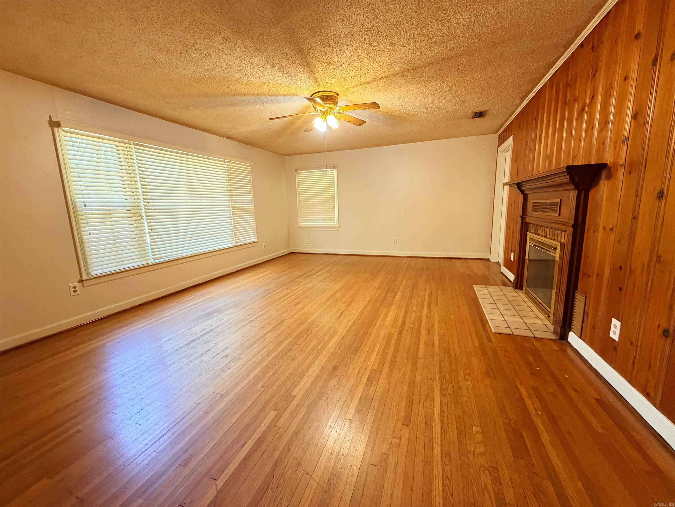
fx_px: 273
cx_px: 338
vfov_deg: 85.7
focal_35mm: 14
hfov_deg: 102.1
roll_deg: +3.5
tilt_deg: -9.6
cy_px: 254
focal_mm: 2.22
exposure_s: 1/60
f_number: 2.2
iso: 320
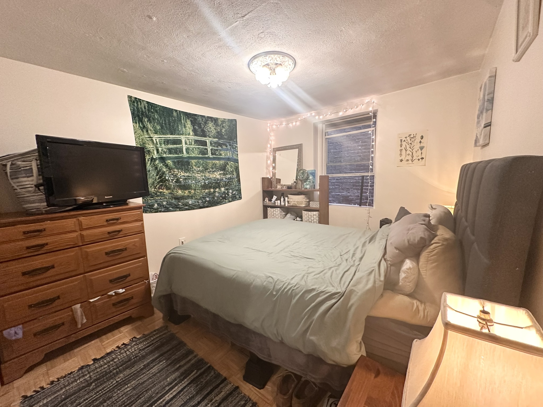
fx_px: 220
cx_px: 272
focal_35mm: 14
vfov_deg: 85.7
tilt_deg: -6.5
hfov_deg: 102.1
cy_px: 204
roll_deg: +1.7
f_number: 2.2
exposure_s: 1/60
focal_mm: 2.22
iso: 500
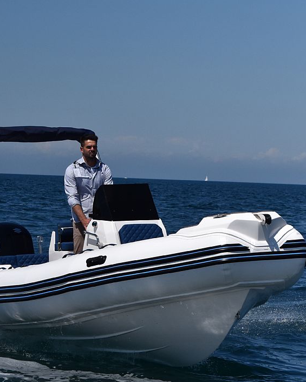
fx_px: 1788
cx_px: 93
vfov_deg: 12.2
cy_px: 255
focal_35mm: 158
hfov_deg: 9.8
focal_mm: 55
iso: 360
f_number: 8
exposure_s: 1/2000
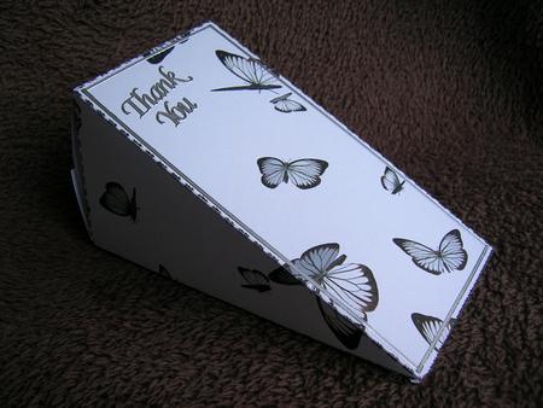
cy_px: 204
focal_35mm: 35
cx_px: 272
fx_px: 549
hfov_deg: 52.6
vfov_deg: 40.7
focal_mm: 5.4
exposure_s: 1/118
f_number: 2.8
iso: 50
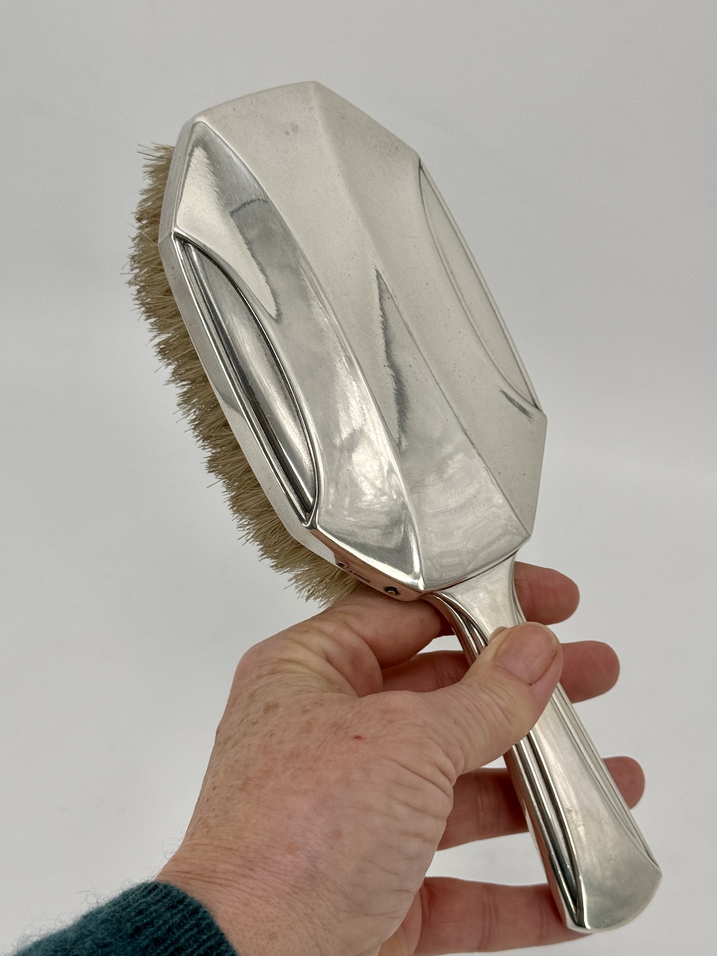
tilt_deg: -48.1
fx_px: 1464
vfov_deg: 36.2
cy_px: 509
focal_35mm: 53
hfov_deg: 27.5
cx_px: 372
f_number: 1.78
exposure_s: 1/1043
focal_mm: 6.86
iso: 64
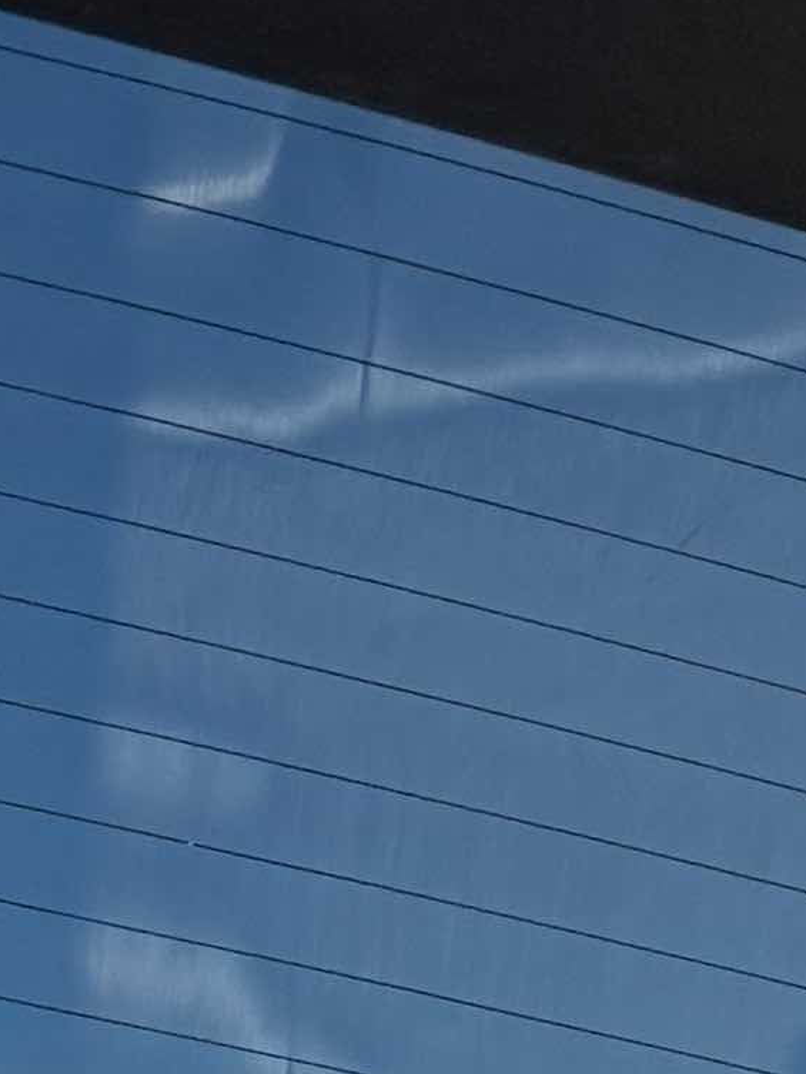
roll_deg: +3.4
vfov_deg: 8.1
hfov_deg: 8.1
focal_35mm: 182
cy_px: 3860
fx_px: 5649
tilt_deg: -6.2
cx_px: 128
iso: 100
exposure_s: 1/2000
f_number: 1.78
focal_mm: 6.76
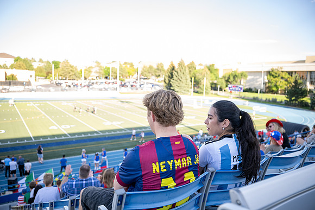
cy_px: 105
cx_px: 158
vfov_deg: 46.4
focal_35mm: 28
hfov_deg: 65.5
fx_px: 245
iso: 400
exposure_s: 1/640
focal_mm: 28
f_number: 2.8
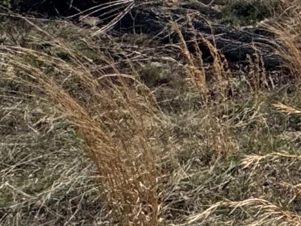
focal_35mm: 87
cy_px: -198
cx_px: 786
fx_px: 756
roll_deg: -0.3
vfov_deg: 14.6
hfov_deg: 13.4
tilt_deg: +0.3
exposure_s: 1/3906
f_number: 2.2
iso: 40
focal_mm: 2.22
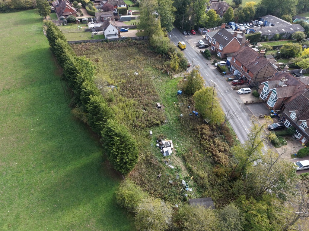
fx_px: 214
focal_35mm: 24
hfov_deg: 71.6
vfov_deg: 56.8
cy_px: 116
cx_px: 154
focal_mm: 8.67
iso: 130
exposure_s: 1/1000
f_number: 1.8
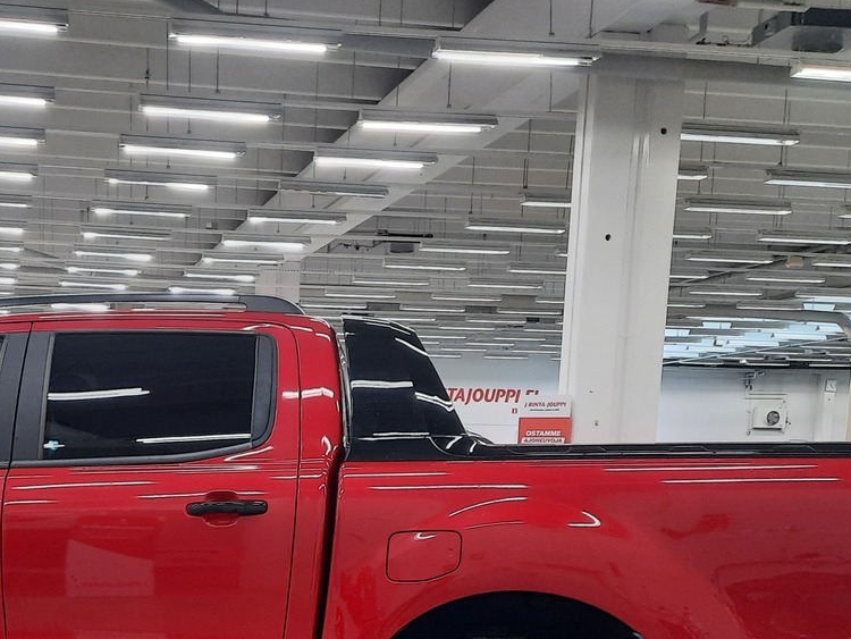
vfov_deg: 28.7
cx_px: 165
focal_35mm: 48
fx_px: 1180
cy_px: 608
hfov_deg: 38.1
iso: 200
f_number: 2
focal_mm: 4.6
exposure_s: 1/50
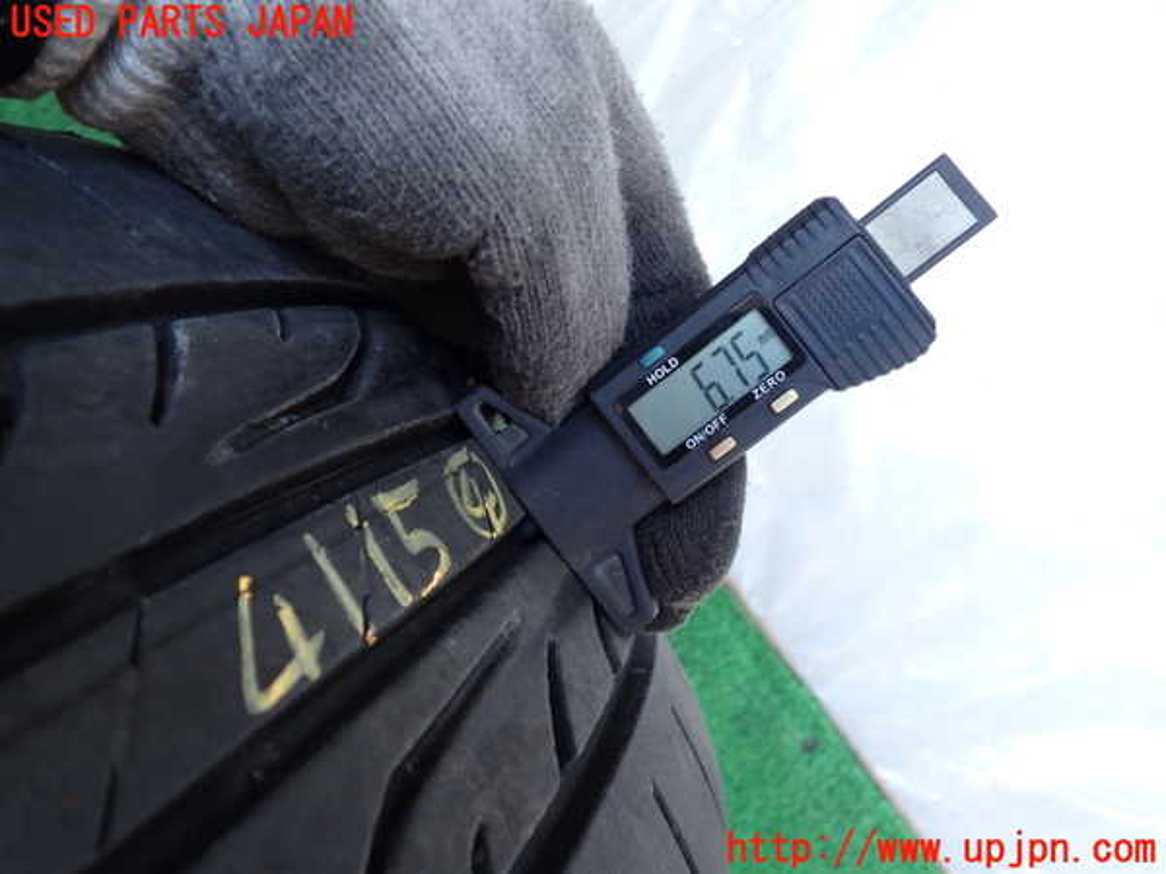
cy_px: 437
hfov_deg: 60.0
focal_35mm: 30
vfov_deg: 46.8
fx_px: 1011
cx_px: 583
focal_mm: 5.4
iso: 160
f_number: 2.3
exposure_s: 1/125
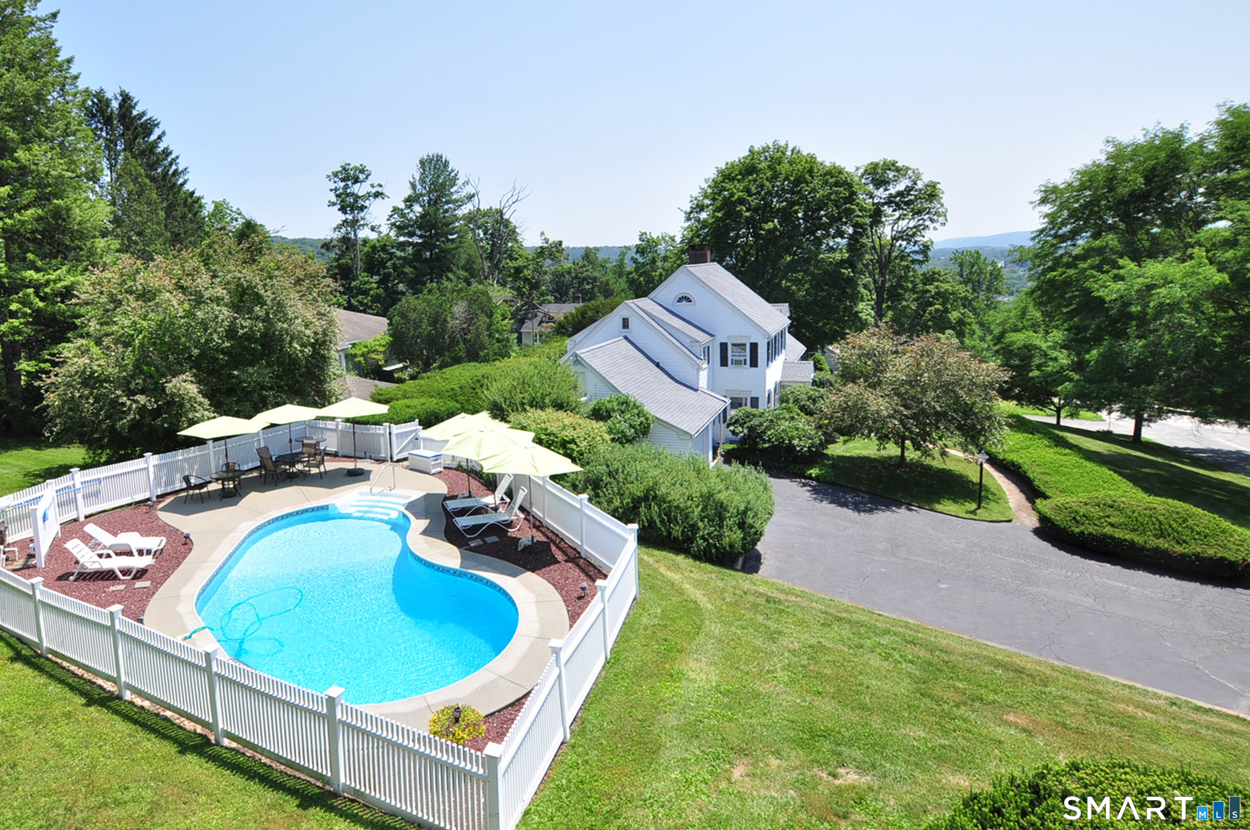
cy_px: 415
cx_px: 625
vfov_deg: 77.2
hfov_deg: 100.5
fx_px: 520
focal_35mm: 15
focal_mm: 10
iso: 200
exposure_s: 1/320
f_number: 8
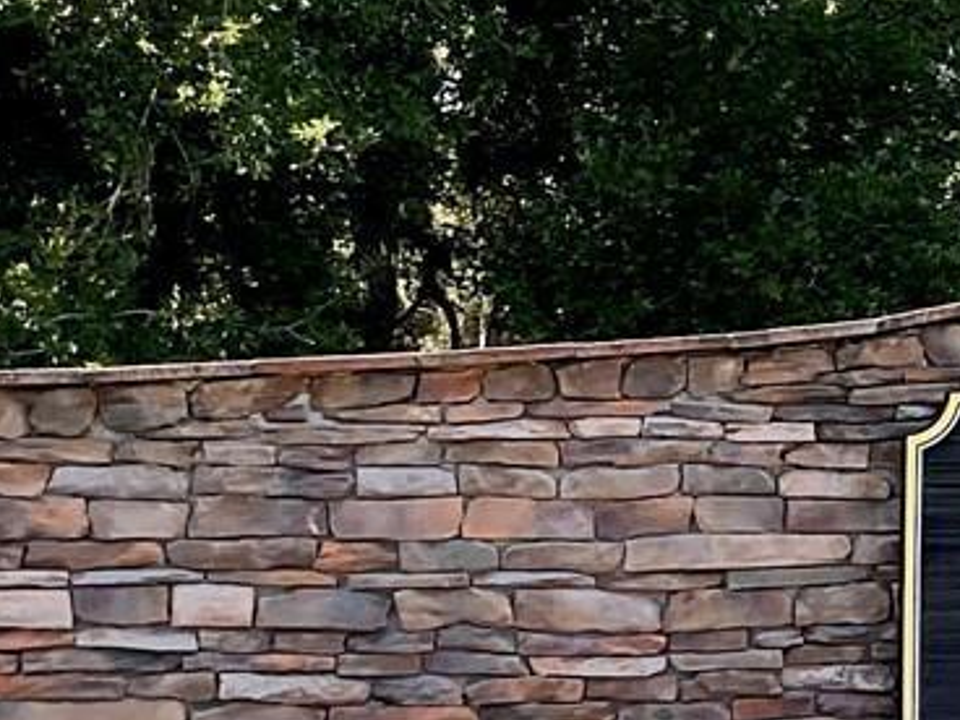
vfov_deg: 11.7
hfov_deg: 14.8
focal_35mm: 126
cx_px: 1325
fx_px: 3494
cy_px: 203
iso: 16
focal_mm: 3
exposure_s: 1/362
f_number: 1.8
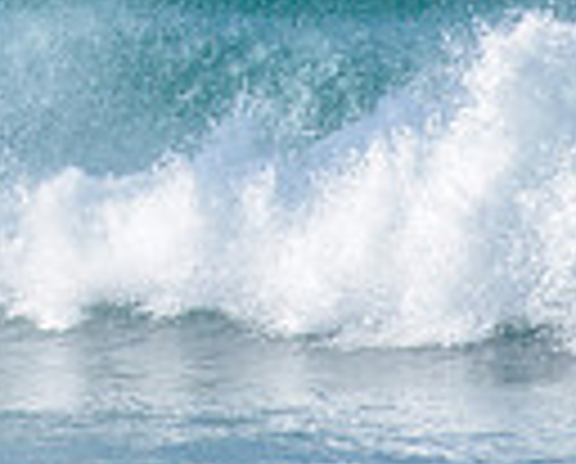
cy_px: -182
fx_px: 36223
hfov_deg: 0.9
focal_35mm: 2120
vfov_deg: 0.7
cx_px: -207
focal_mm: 500
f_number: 5.6
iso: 200
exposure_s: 1/2500
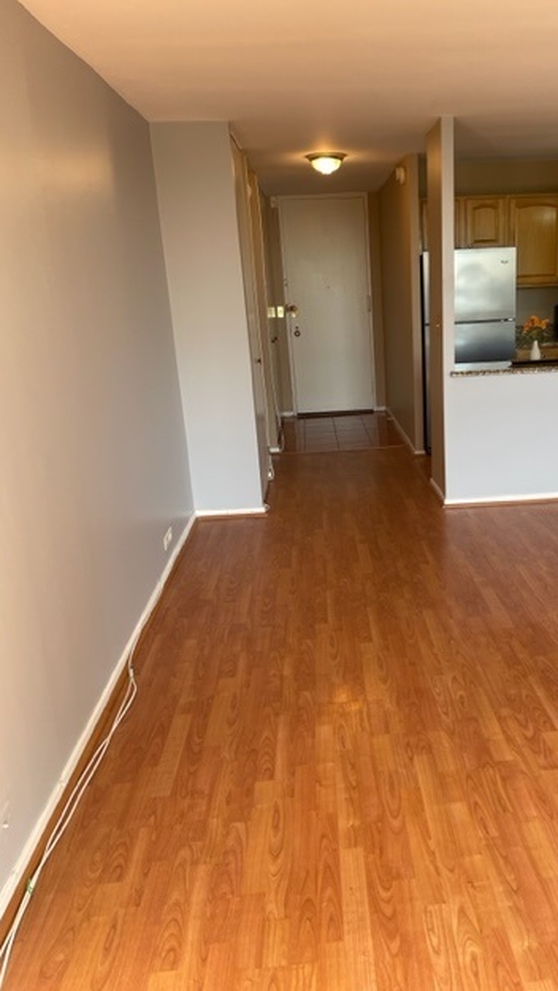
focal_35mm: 29
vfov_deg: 66.0
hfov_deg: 39.7
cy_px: 493
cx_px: 371
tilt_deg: -17.1
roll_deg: +2.7
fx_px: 762
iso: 80
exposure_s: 1/120
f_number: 1.6
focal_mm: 4.2
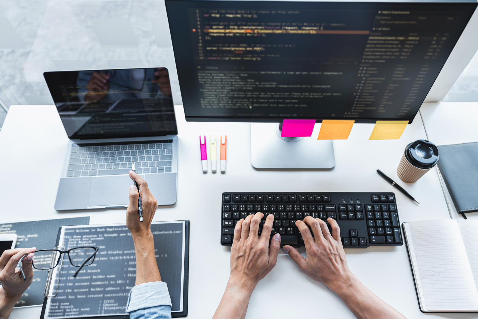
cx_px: 239
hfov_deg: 63.7
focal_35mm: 29
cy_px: 160
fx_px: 385
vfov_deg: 45.0
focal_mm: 29
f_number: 2.8
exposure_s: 1/50
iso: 160
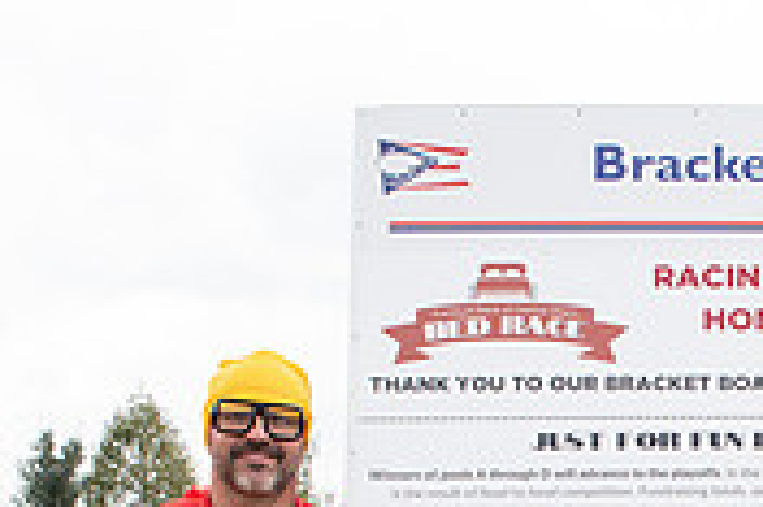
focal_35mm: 90
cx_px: 896
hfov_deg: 21.2
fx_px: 1906
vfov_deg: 14.1
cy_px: 793
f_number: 6.3
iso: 400
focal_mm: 24
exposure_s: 1/320
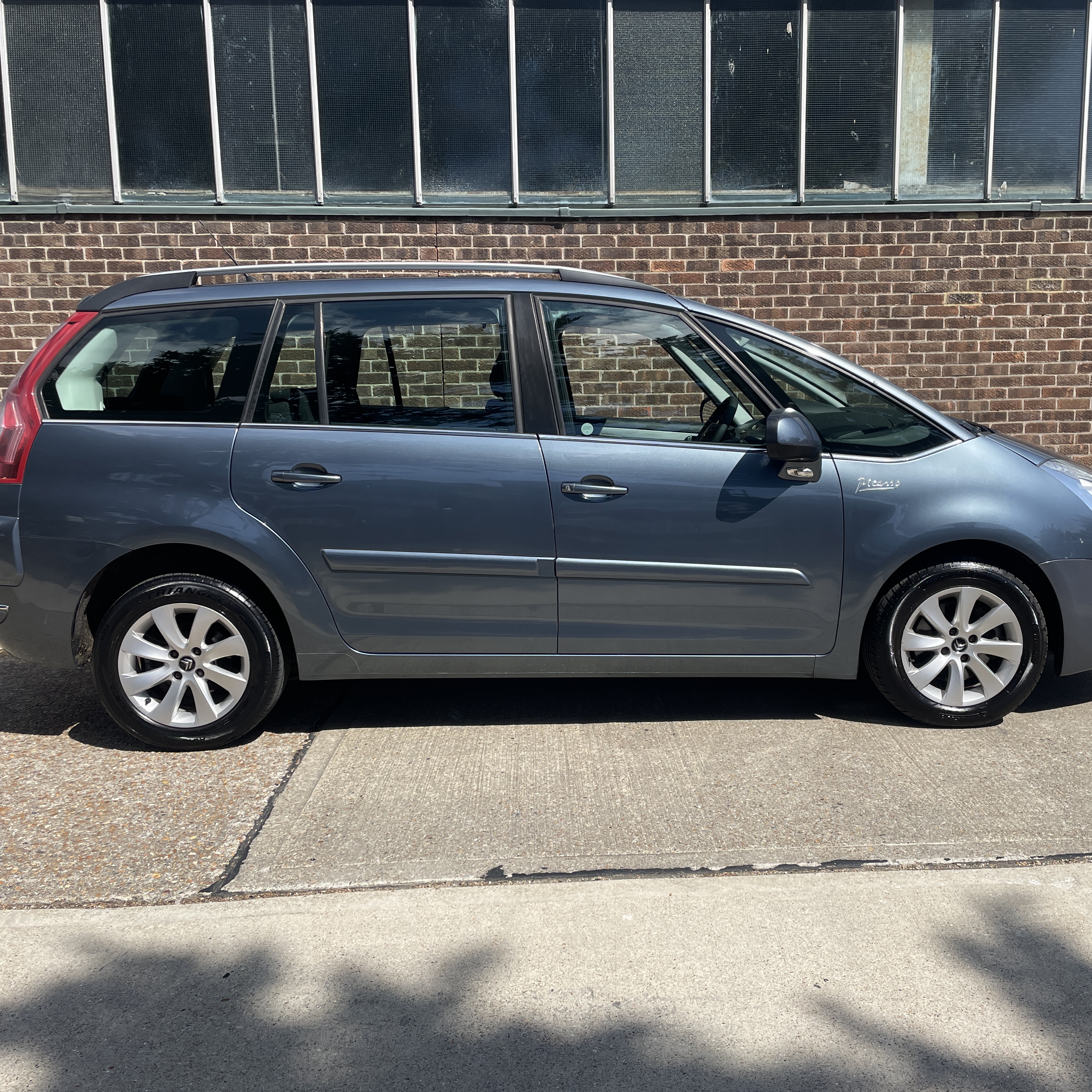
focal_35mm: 31
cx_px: 628
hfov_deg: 52.3
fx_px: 1106
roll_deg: +1.3
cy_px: 549
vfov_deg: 52.5
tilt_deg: -9.4
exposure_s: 1/3040
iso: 32
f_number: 1.6
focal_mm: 4.2
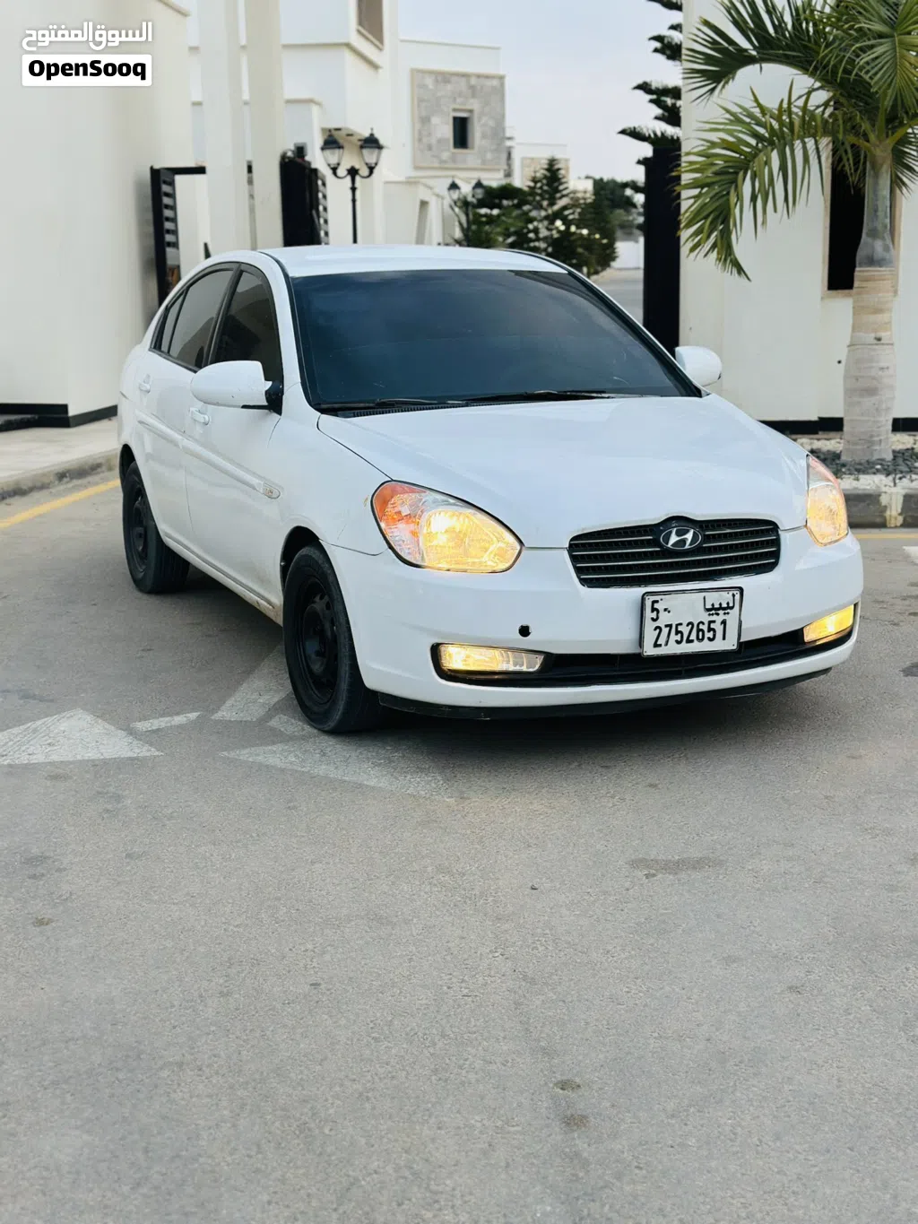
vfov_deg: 39.7
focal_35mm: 48
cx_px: 459
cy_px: 612
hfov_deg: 30.3
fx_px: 1697
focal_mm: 6.86
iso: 80
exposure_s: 1/242
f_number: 1.78
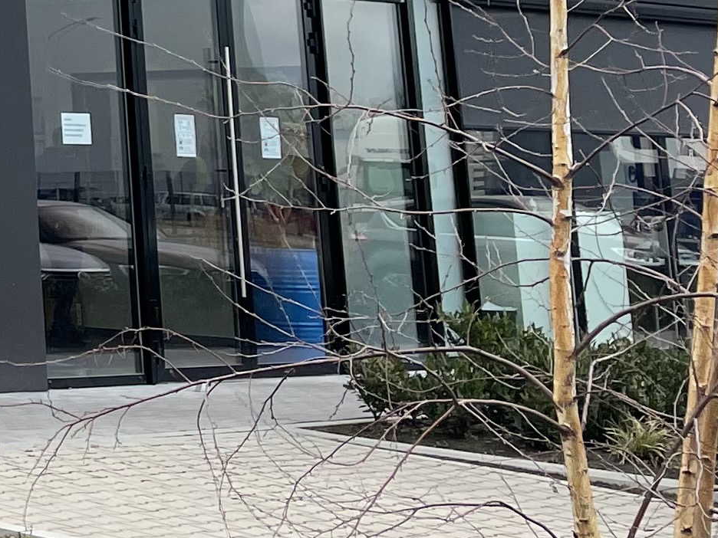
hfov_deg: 15.0
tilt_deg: +12.7
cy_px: -325
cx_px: -621
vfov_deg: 12.4
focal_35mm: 112
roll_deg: -0.2
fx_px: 2323
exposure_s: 1/979
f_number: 1.6
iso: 32
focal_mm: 4.2
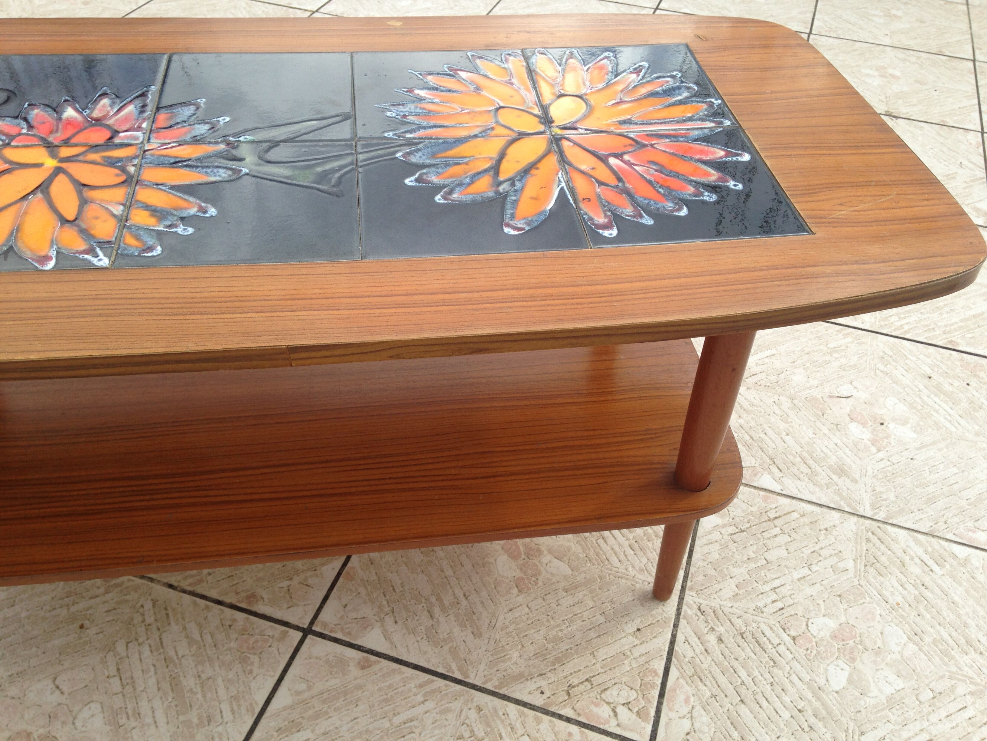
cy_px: 370
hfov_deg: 55.4
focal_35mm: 33
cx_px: 494
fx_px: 941
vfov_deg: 42.9
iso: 50
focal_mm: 4.12
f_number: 2.4
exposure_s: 1/678
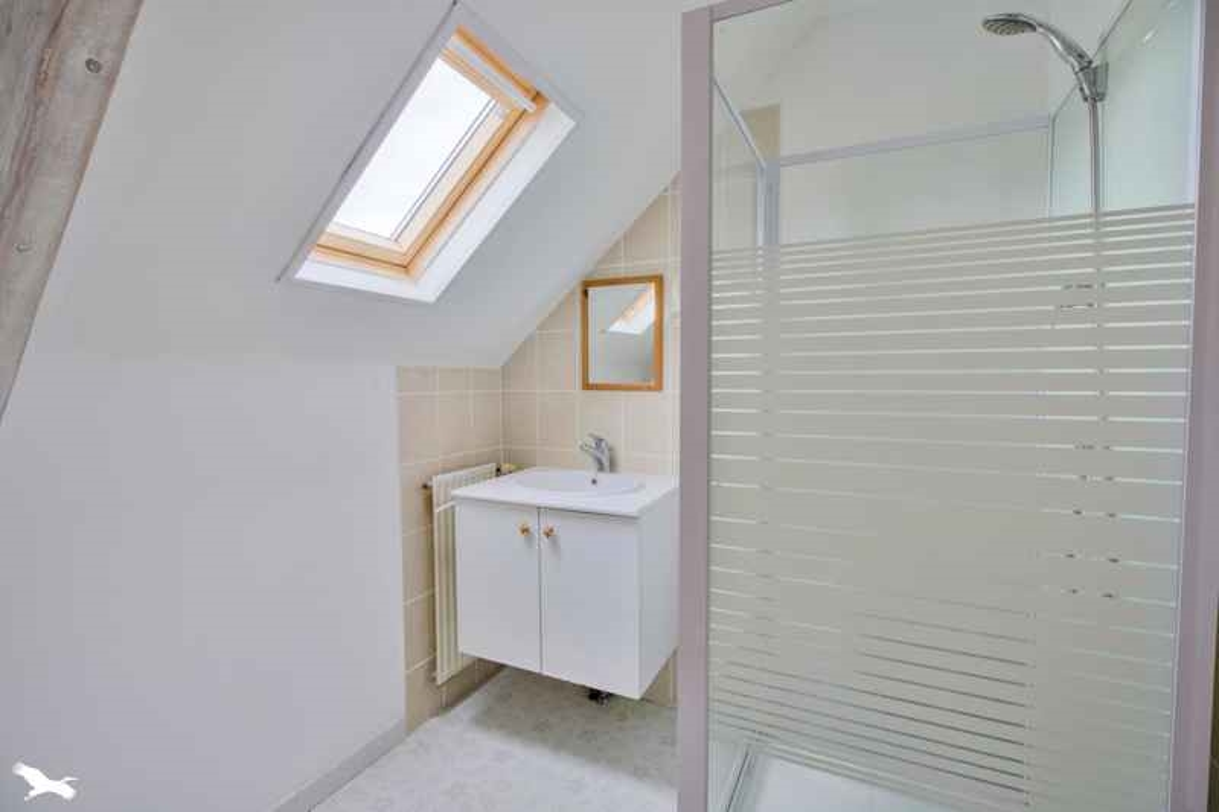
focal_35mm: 16
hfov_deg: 96.7
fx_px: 542
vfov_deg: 73.7
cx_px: 610
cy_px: 406
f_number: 8
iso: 800
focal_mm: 16
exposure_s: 1/320
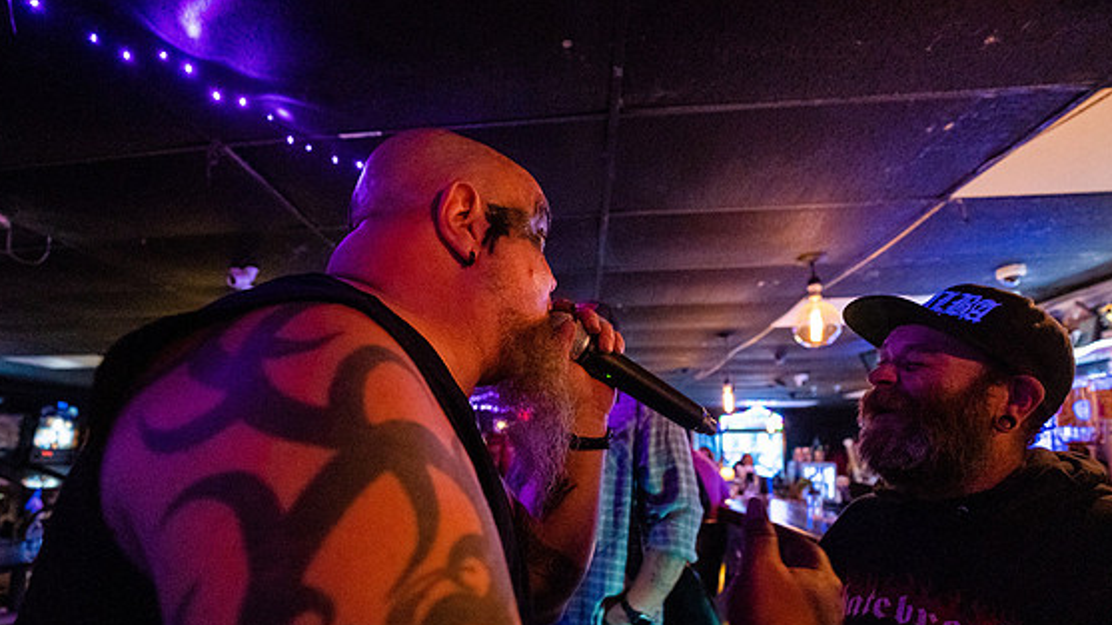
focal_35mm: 17
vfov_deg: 63.2
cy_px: 382
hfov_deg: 95.7
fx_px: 501
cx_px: 512
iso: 3200
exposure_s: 1/250
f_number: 2.8
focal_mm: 14
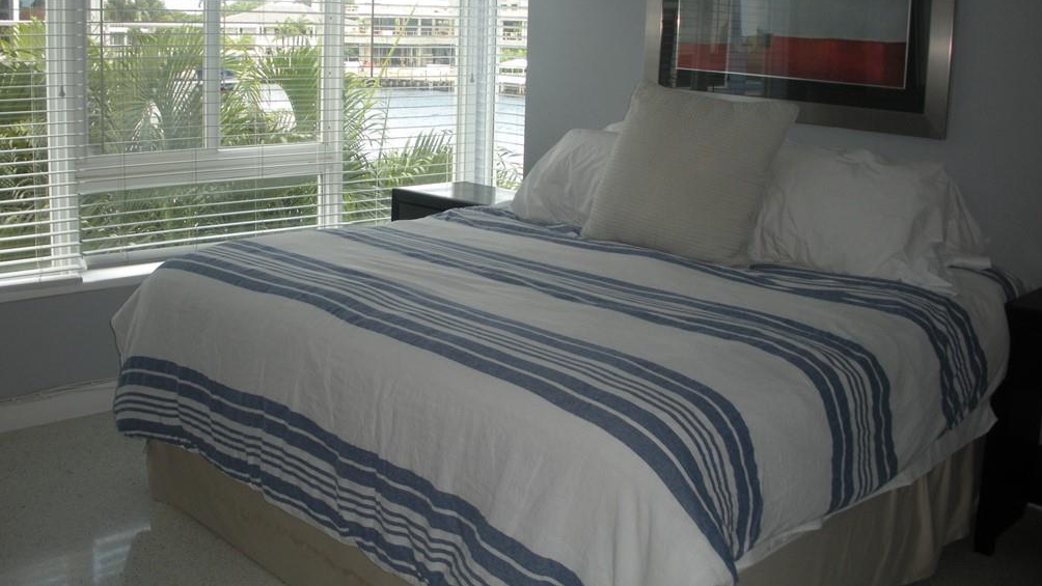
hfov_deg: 50.5
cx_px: 515
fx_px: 1105
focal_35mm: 40
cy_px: 195
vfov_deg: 29.5
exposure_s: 1/122
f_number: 3.5
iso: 88
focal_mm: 6.3
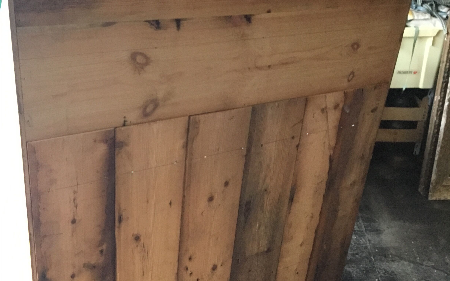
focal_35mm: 44
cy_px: 147
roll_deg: -0.4
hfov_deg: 45.3
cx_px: 225
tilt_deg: -27.8
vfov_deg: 29.2
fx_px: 540
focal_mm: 3.3
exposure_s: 1/17
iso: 250
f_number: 2.4
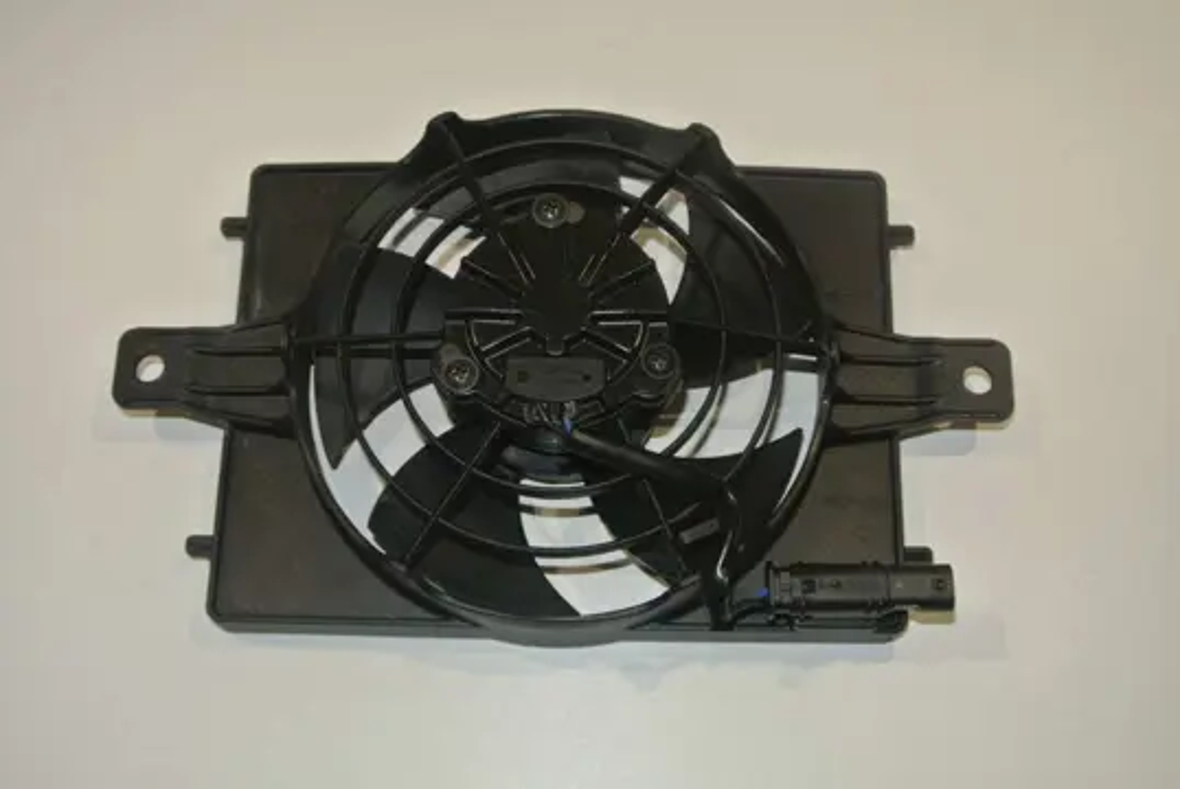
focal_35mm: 45
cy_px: 394
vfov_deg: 29.9
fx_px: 1477
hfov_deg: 43.6
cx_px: 590
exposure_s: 1/60
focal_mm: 16.9
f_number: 4.5
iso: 200
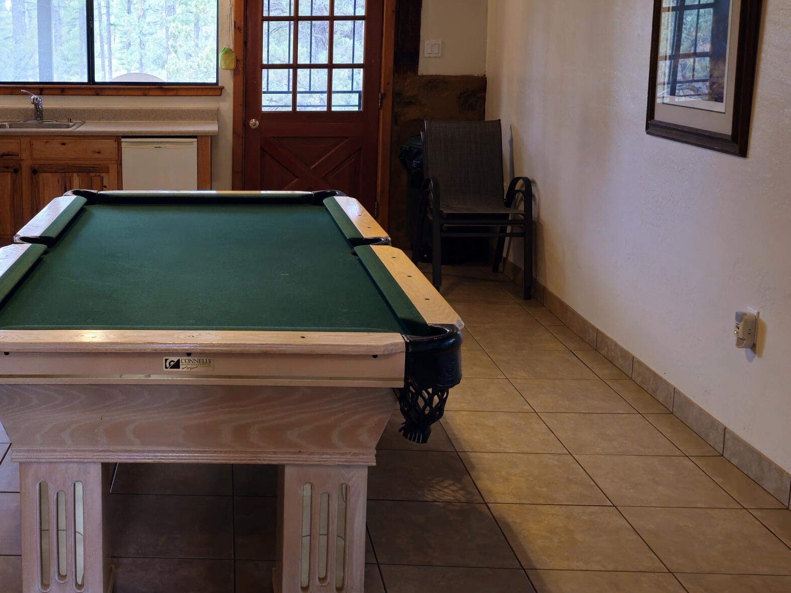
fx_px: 1005
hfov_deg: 41.8
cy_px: 209
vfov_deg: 32.7
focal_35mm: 44
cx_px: 207
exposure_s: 1/60
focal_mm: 6.3
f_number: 1.7
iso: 160
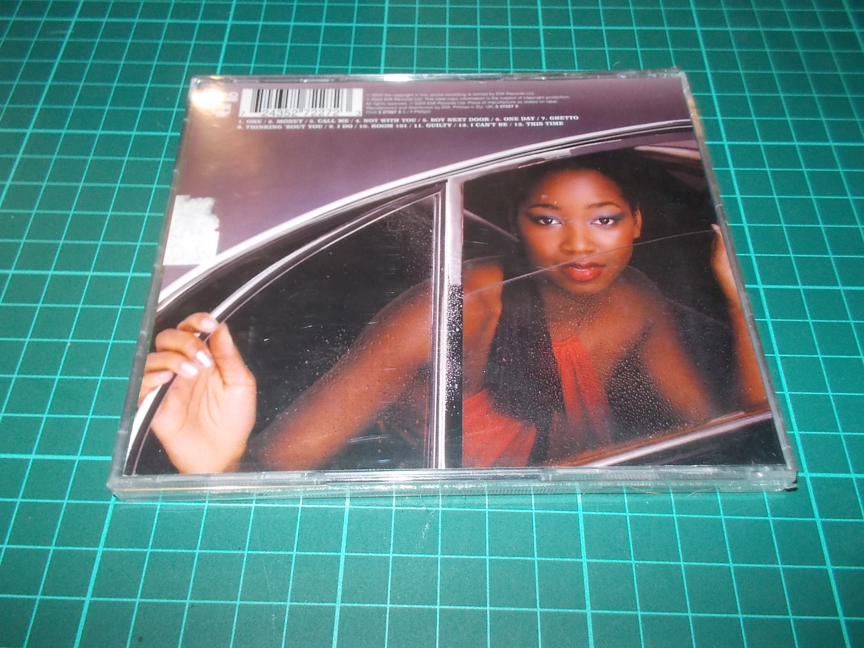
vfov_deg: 48.2
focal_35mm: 29
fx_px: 724
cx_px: 432
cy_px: 324
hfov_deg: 61.7
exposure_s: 1/30
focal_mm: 4.1
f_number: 3.3
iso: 200
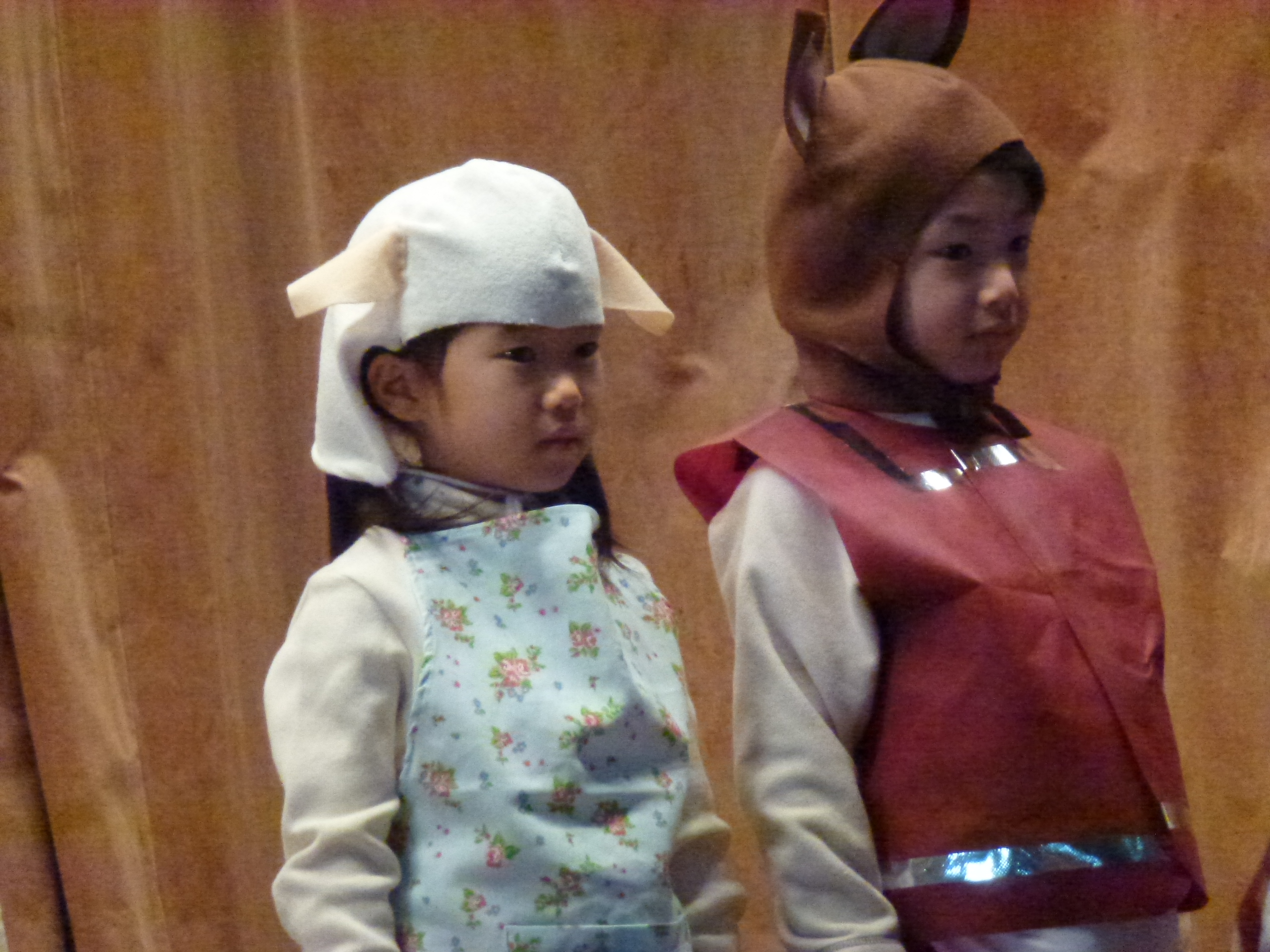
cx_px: 635
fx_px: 13721
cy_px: 476
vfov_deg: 4.0
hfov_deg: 5.3
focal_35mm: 374
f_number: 5.9
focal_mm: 67
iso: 1600
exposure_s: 1/80
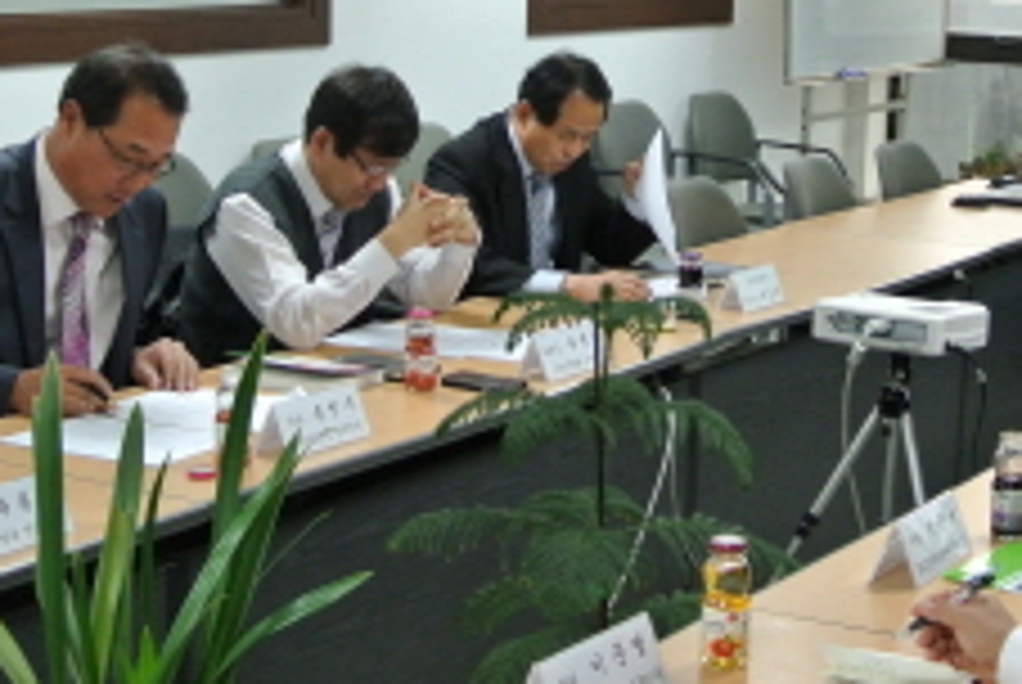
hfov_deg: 25.8
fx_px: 2217
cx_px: 689
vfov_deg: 17.5
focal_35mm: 78
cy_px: 261
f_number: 3.8
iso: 450
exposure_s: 1/60
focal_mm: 12.7
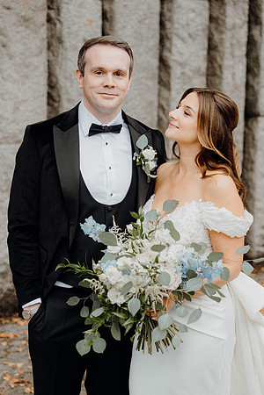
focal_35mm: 68
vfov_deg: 29.7
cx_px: 132
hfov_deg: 20.0
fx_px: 748
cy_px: 198
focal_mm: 68
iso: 125
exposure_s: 1/160
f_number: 3.5
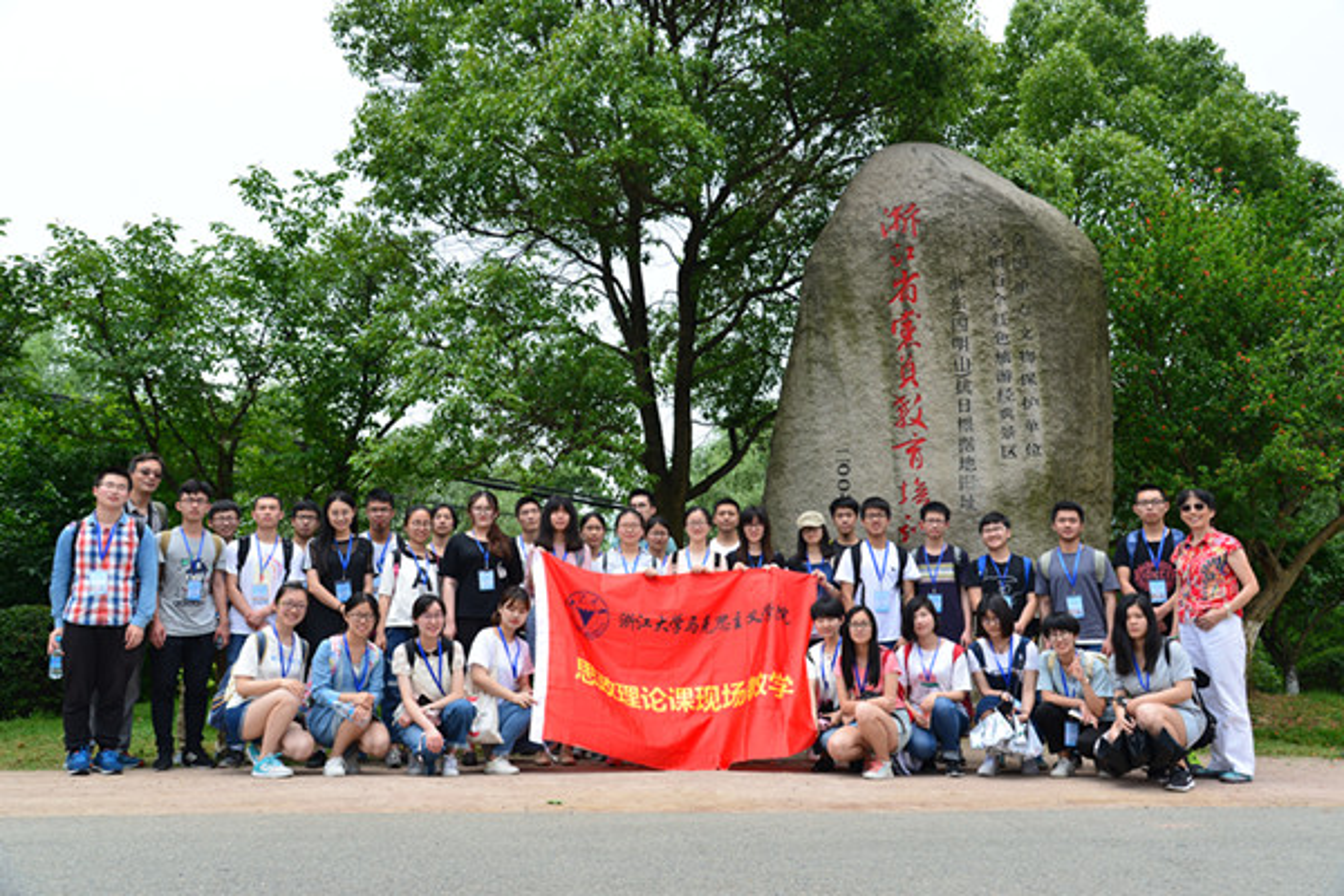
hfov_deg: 61.9
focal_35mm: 30
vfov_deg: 43.6
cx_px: 672
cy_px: 448
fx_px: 1120
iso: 200
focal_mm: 30
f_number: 8
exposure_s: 1/250
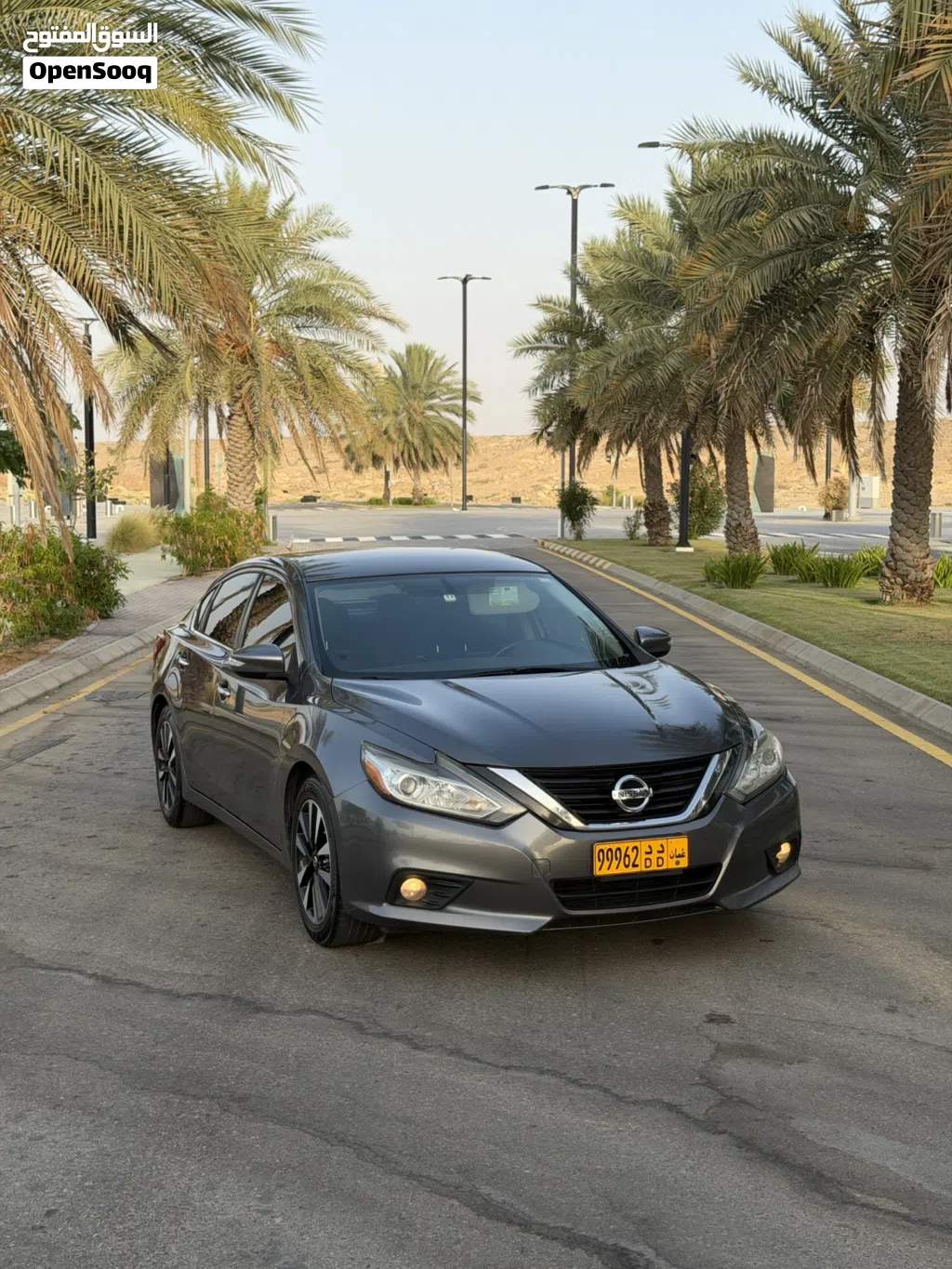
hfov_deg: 30.3
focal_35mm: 48
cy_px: 634
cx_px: 476
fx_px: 1760
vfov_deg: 39.7
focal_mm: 6.76
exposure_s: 1/1070
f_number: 1.78
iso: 100
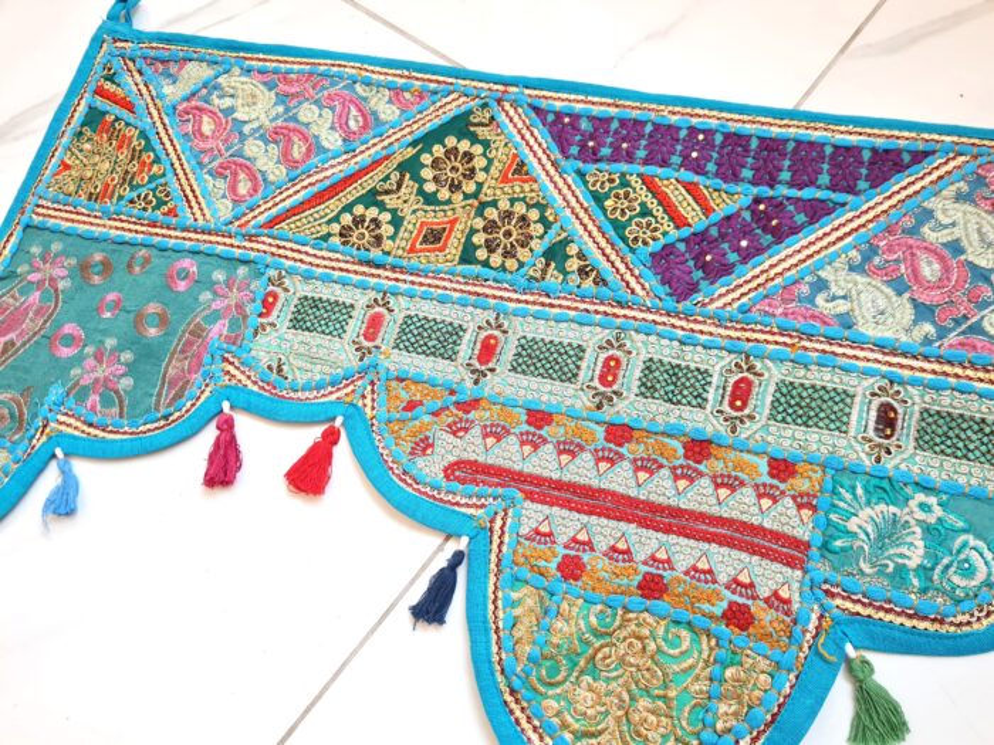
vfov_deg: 53.1
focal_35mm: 26
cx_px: 497
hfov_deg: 67.3
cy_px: 372
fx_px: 747
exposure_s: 1/120
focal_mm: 5.4
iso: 160
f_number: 1.8
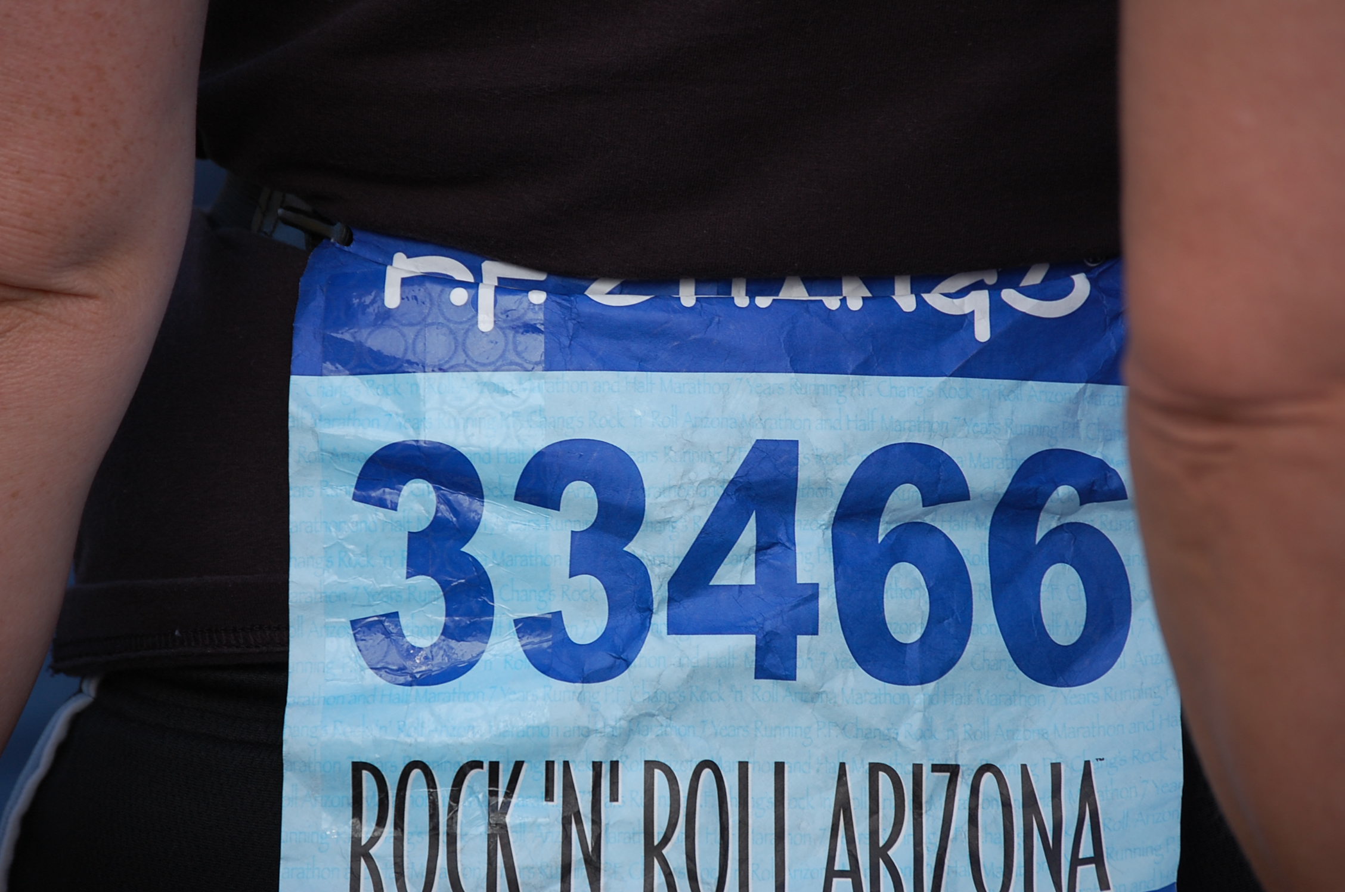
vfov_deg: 7.0
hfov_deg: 10.6
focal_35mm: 195
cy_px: 446
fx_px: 7273
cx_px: 672
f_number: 6.3
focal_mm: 130
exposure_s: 1/640
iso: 200
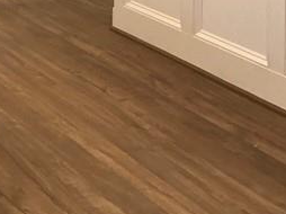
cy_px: -148
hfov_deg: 16.2
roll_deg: -0.6
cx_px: -122
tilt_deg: -4.6
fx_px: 933
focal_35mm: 113
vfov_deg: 12.2
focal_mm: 3.99
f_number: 1.8
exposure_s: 1/60
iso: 320
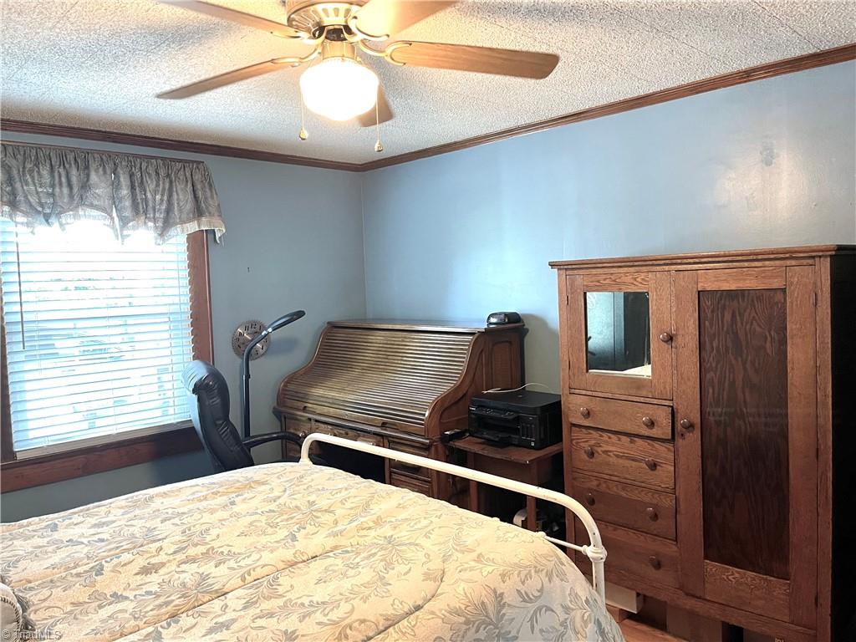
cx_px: 428
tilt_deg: -3.3
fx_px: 643
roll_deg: +1.9
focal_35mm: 26
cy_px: 321
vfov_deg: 53.1
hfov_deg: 67.3
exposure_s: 1/60
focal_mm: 5.1
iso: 400
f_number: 1.6
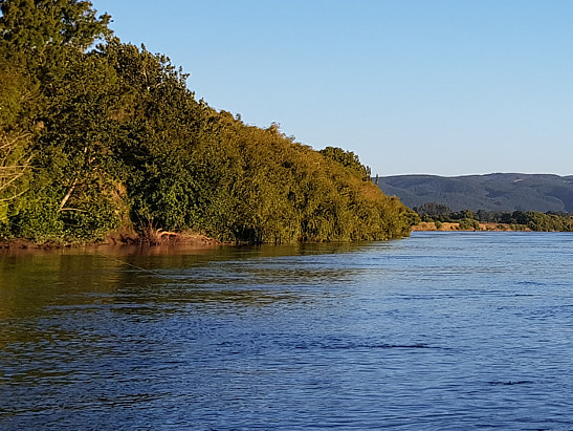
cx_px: 721
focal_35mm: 76
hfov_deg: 23.1
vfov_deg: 18.7
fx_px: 1259
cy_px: -31
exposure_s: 1/1380
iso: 40
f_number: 1.7
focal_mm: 4.2
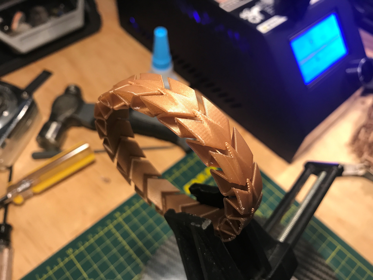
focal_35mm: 28
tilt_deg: -55.0
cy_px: 140
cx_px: 186
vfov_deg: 49.7
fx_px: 302
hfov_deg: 63.4
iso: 40
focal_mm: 3.99
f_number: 1.8
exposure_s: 1/20
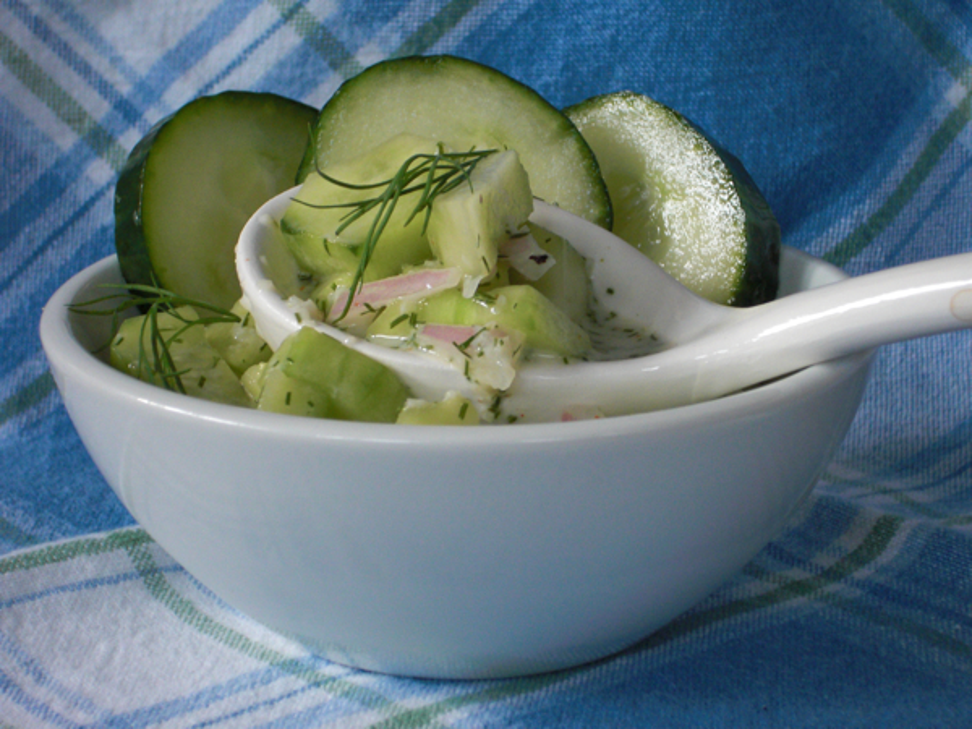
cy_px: 364
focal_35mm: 108
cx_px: 486
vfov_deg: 13.7
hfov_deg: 18.2
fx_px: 3033
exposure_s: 1/15
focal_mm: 18.9
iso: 200
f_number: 5.3
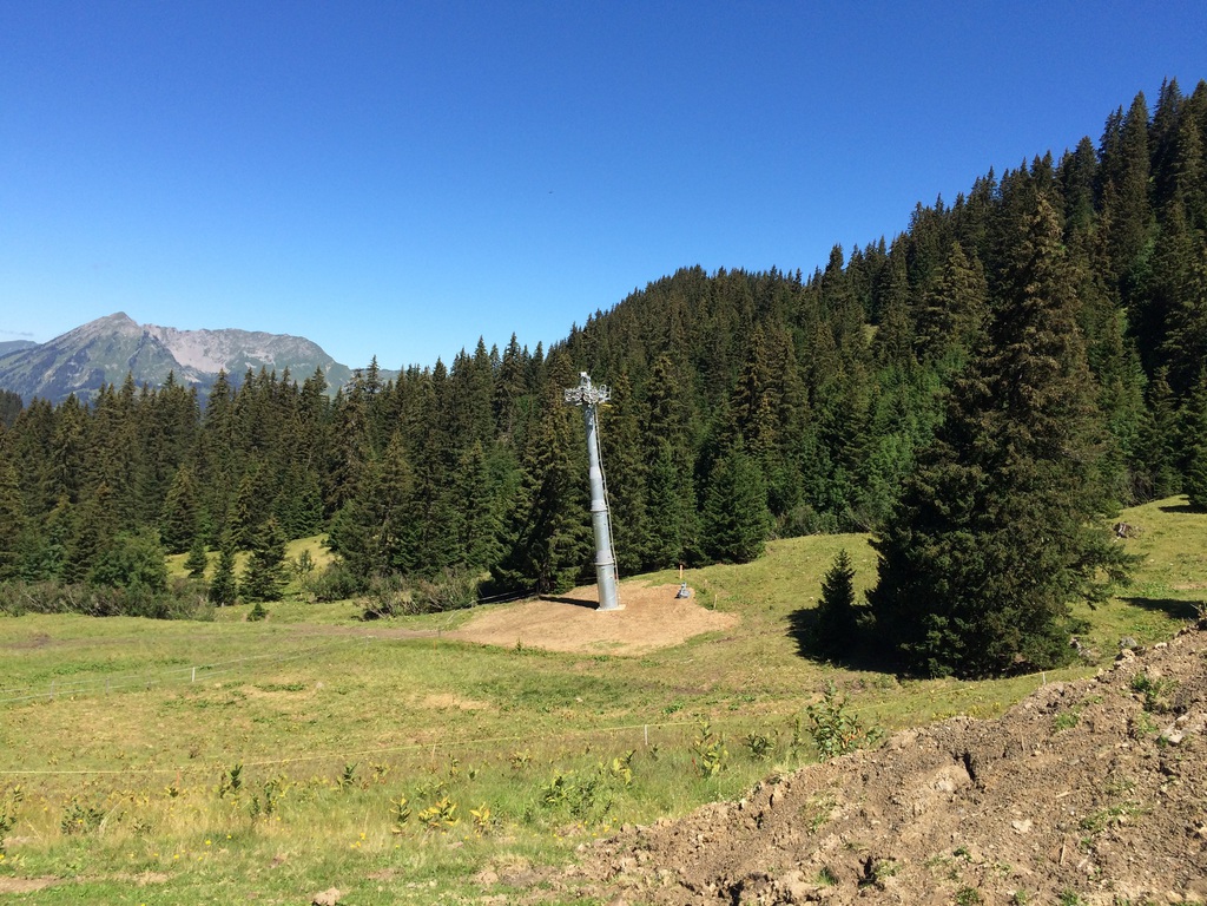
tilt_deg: -2.5
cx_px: 604
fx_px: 1011
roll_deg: -6.1
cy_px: 453
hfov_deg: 61.7
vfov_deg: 48.2
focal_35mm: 29
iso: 32
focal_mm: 4.15
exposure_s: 1/1580
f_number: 2.2
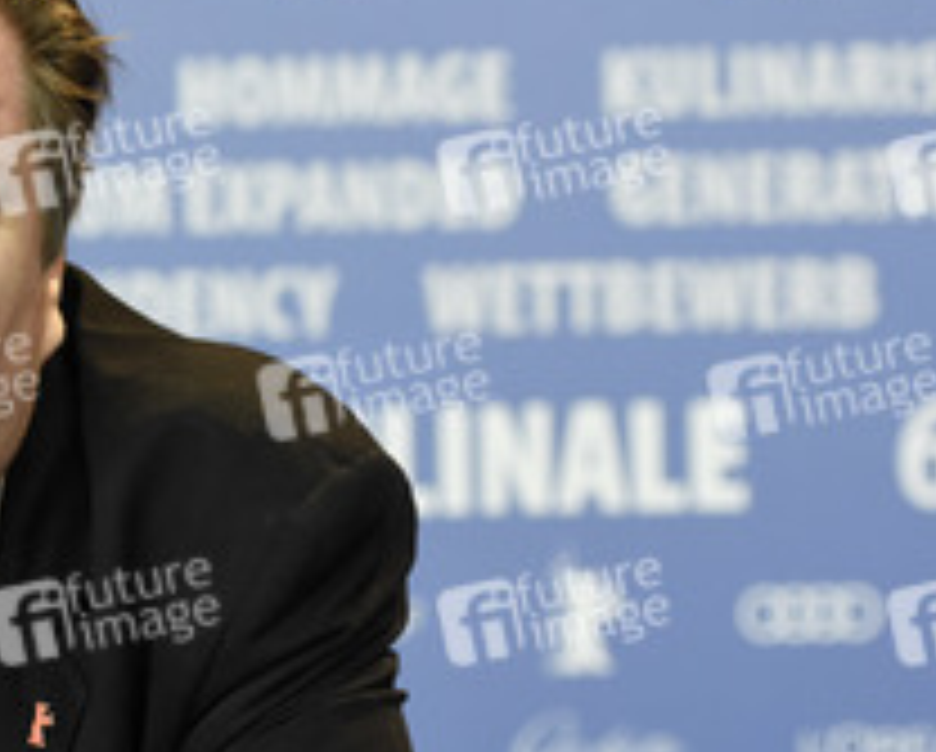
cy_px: 500
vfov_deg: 5.5
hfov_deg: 6.9
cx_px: -16
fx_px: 7767
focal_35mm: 280
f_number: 3.5
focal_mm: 92
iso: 1250
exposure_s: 1/320
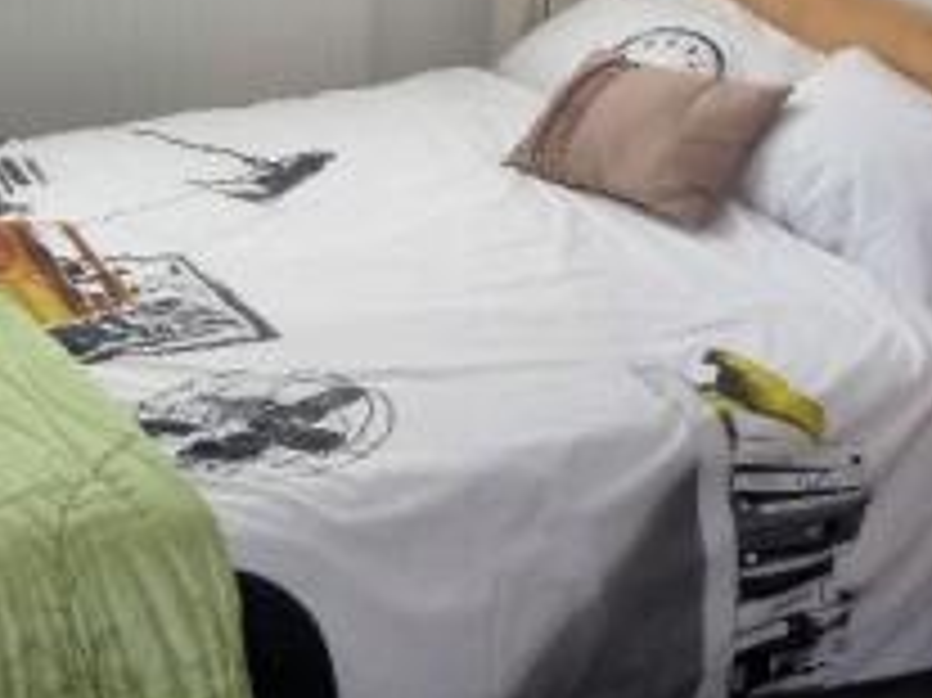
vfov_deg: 17.9
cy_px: -97
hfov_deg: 24.7
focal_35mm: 79
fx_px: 2126
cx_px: 588
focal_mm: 5
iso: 160
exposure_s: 1/125
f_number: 3.1
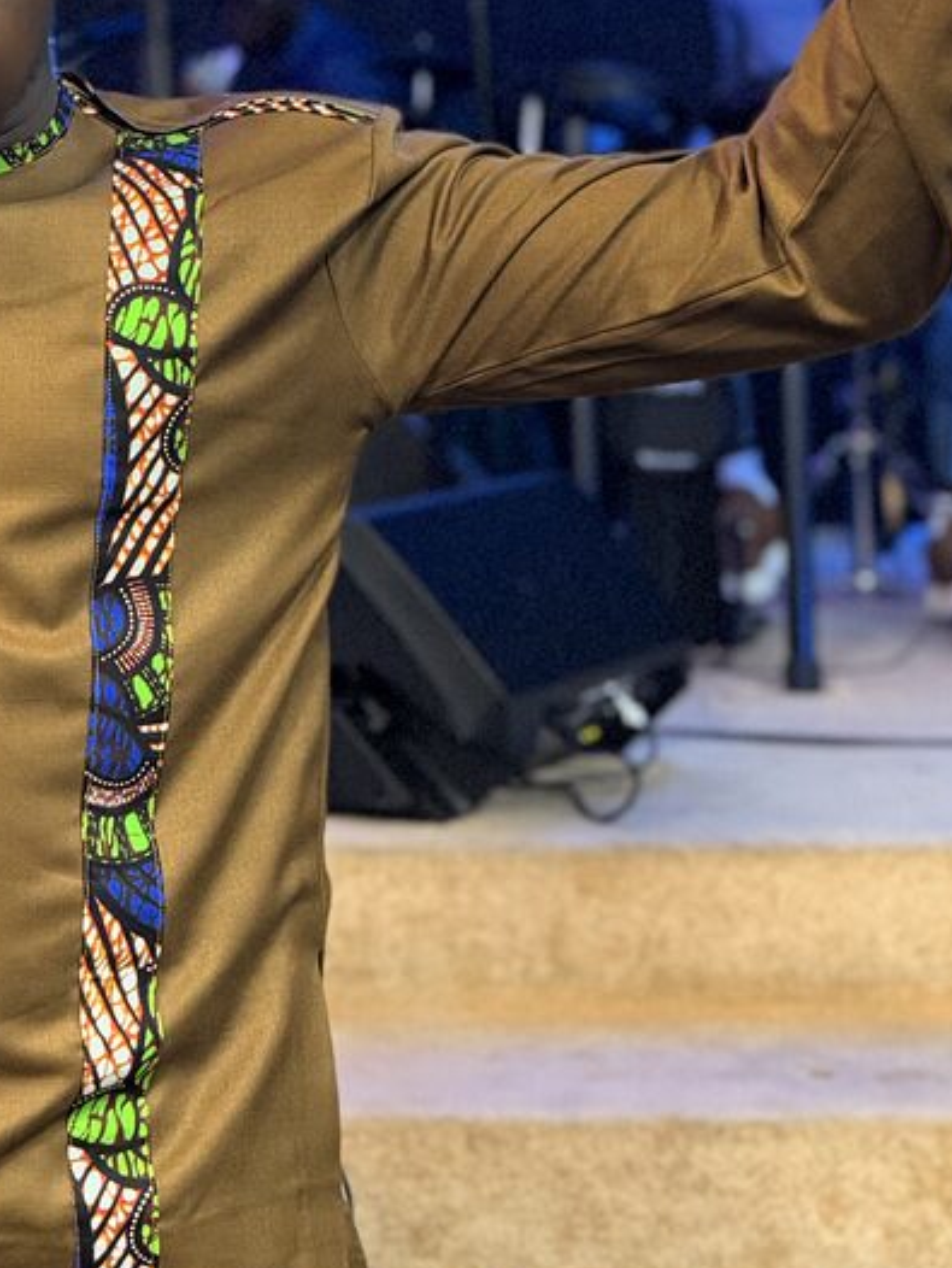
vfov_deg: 26.4
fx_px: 2675
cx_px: -92
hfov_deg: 19.4
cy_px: 340
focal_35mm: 73
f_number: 1.78
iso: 640
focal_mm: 6.76
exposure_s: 1/50
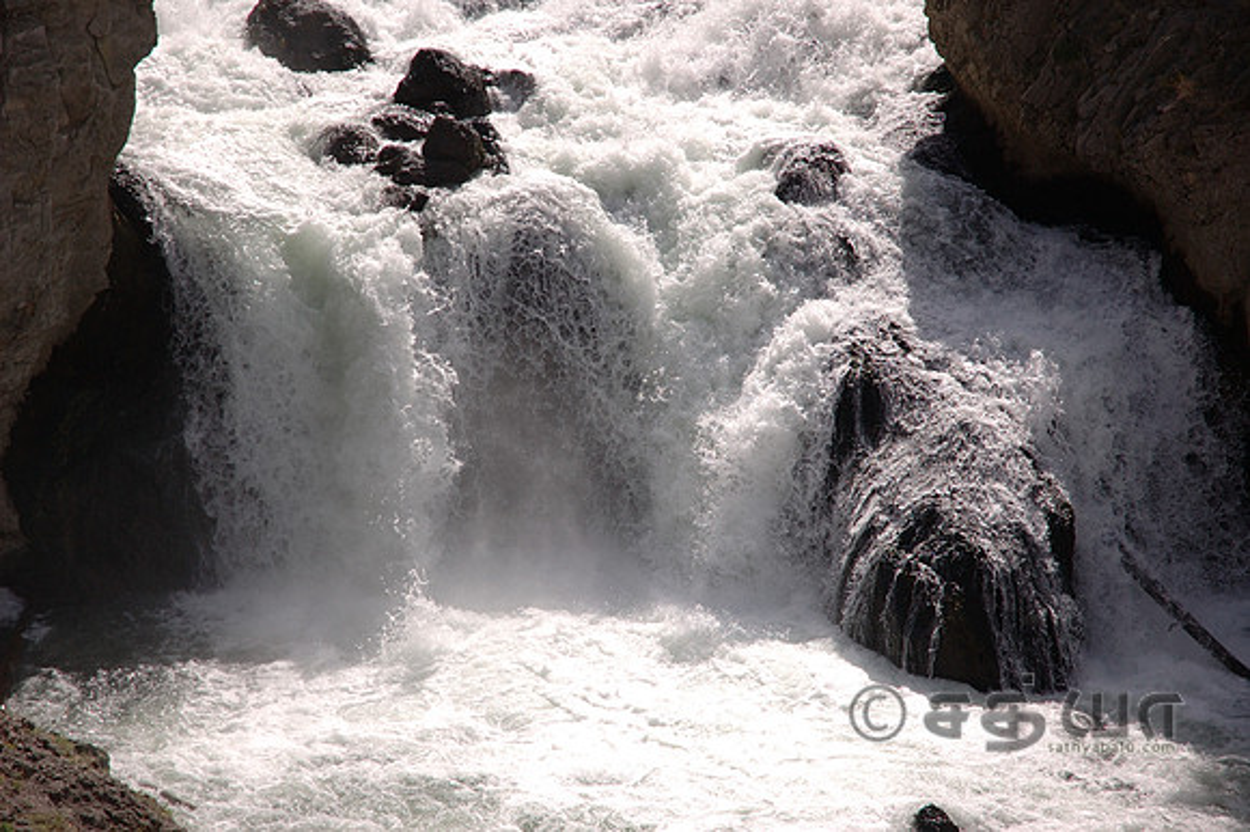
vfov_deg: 13.0
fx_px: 3644
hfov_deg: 19.5
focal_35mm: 105
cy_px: 416
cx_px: 625
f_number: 4.5
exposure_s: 1/1600
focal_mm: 70
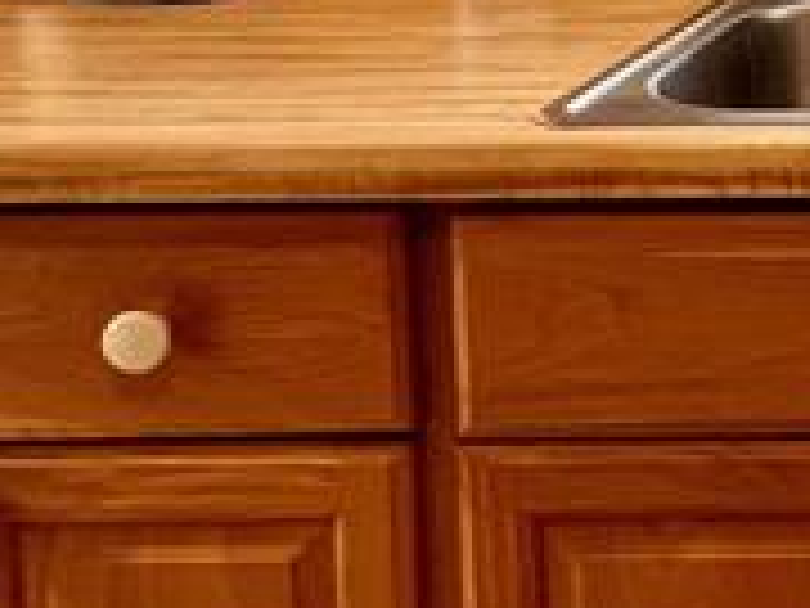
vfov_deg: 18.4
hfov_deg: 20.5
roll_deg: +0.3
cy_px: -194
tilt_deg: -5.9
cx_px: 1364
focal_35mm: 74
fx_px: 1732
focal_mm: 1.57
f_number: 1.8
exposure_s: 1/120
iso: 160
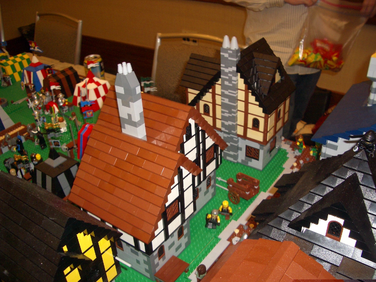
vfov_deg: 40.7
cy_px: 141
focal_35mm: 35
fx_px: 380
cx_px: 188
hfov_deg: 52.6
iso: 100
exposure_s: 1/60
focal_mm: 5.8
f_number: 2.6
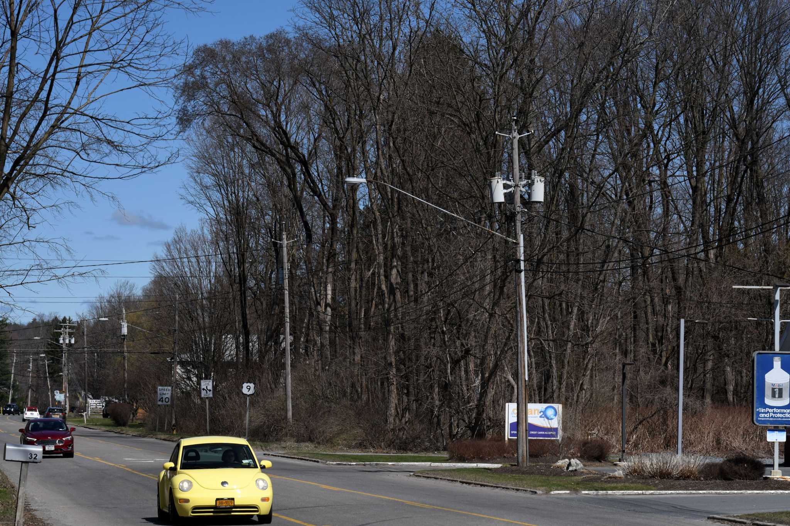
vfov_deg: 10.2
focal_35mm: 135
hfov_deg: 15.2
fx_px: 2962
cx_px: 395
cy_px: 263
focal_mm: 90
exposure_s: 1/3200
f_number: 7.1
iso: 400
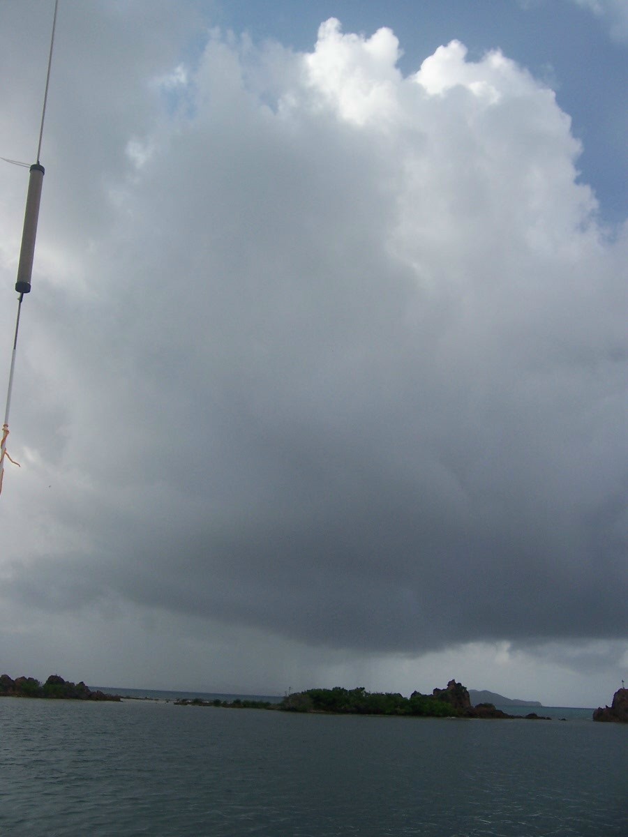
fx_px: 798
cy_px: 418
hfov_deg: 42.9
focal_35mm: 33
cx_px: 314
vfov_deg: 55.4
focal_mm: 5.5
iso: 80
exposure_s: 1/1000
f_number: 4
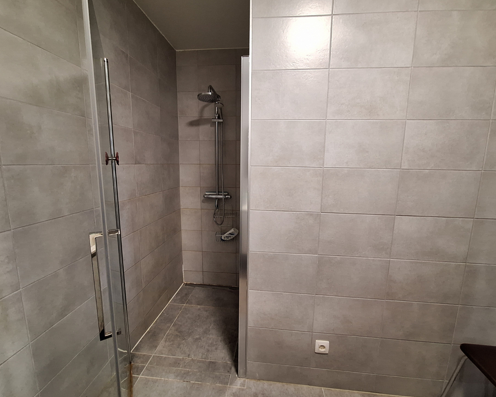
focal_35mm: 14
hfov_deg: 100.7
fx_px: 205
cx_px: 254
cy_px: 195
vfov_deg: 88.0
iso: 200
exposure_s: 1/25
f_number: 2.2
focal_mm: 1.74
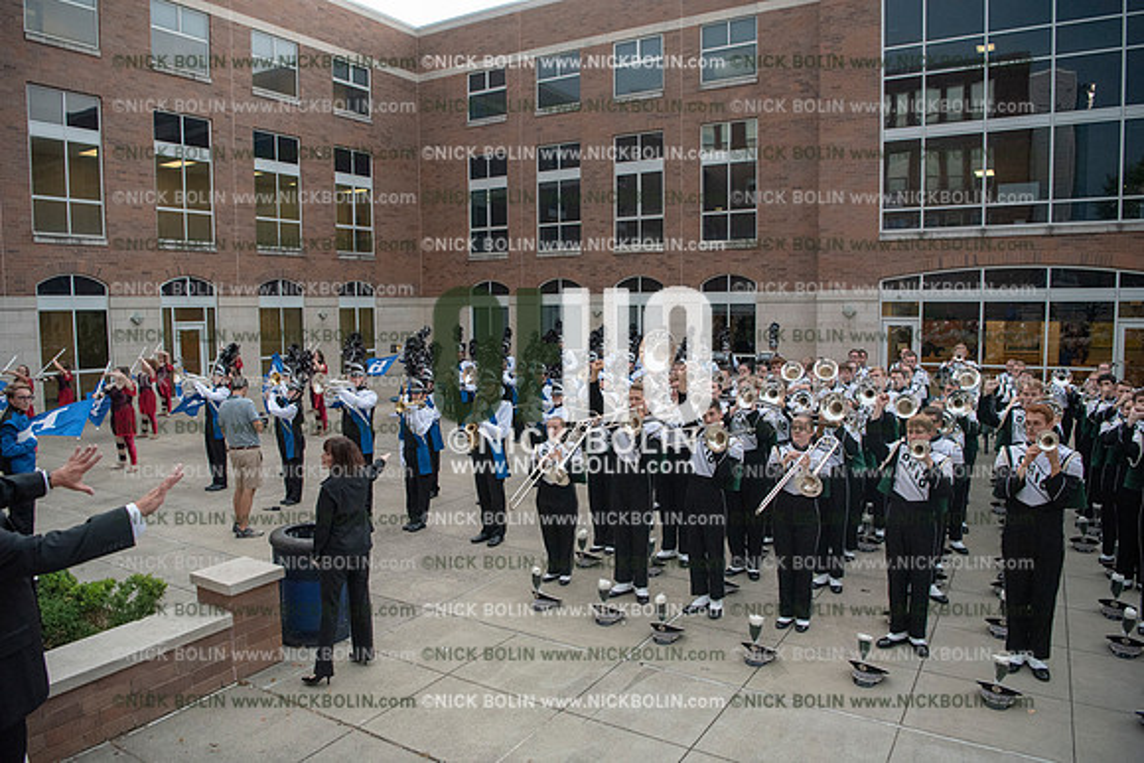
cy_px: 382
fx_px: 763
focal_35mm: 24
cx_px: 572
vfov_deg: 53.2
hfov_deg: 73.7
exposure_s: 1/1600
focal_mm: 24
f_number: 3.5
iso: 3200
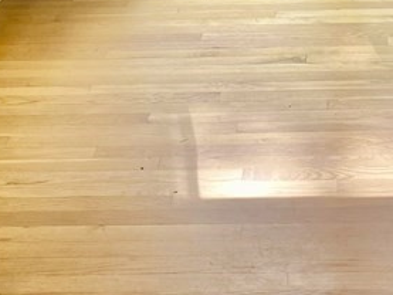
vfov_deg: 14.0
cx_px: 325
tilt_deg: -9.0
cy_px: -203
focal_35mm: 96
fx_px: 1090
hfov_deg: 20.2
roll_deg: +1.5
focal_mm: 4.25
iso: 50
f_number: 1.8
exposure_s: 1/120
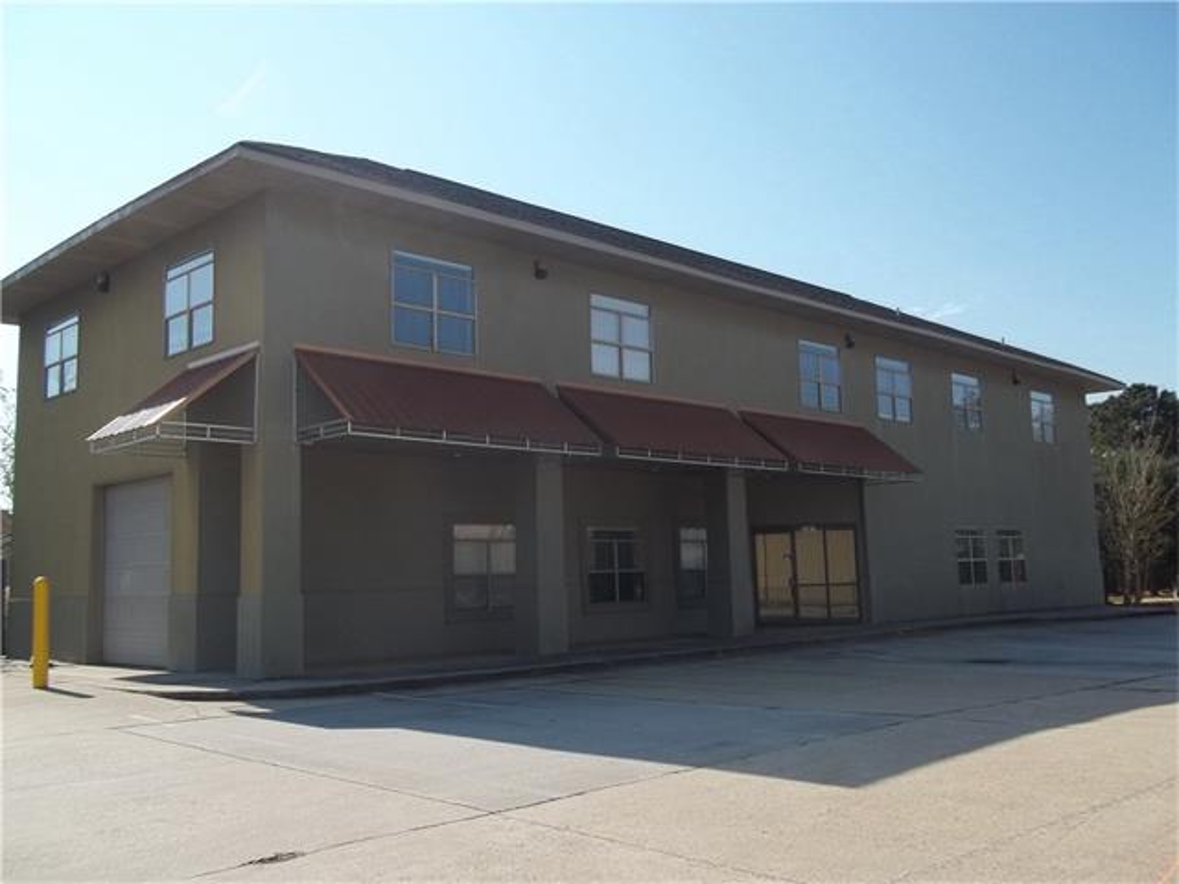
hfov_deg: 56.8
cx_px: 590
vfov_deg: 44.2
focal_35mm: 32
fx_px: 1090
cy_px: 442
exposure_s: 1/160
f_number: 8.8
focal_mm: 5.7
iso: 64
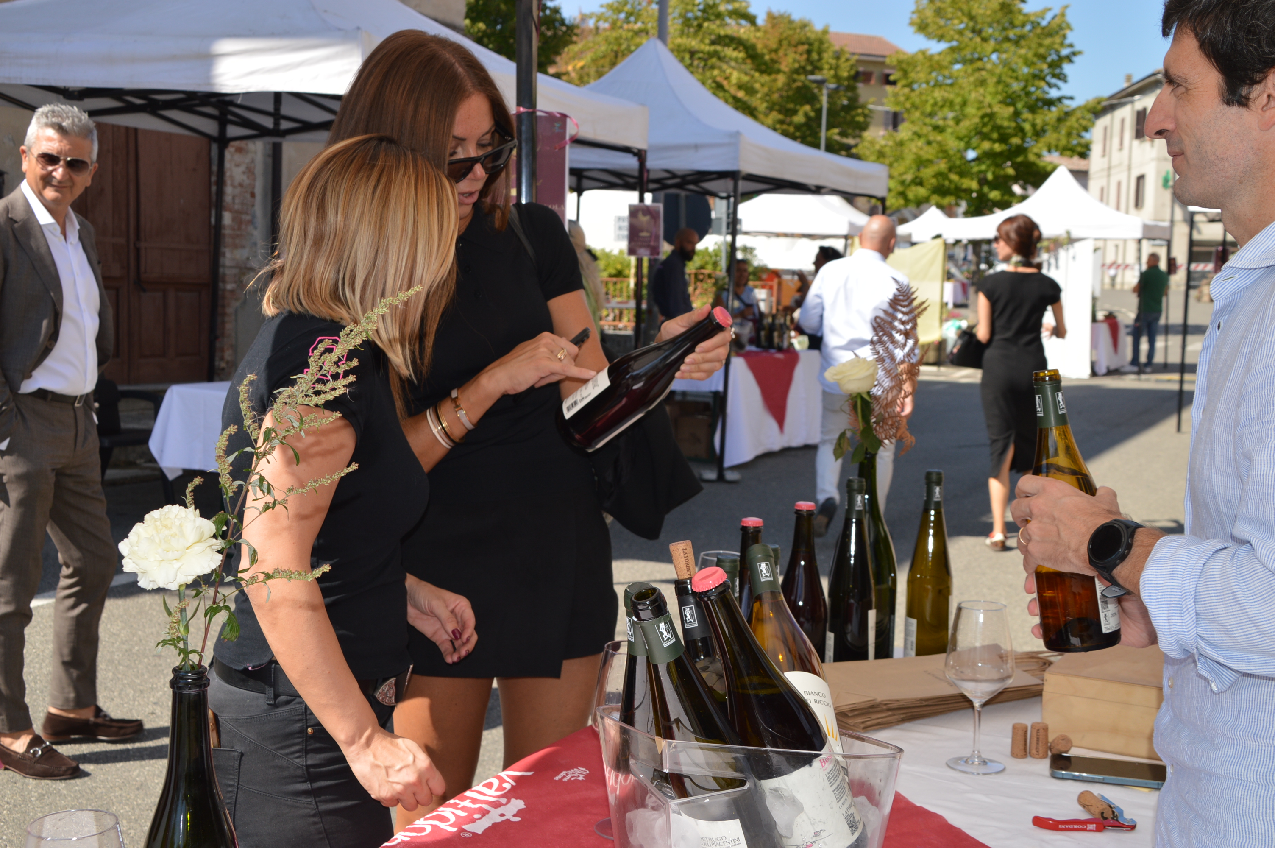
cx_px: 638
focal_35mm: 42
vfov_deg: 31.8
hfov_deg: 46.4
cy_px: 424
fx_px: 1486
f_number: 7.1
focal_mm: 28
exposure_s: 1/200
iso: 100
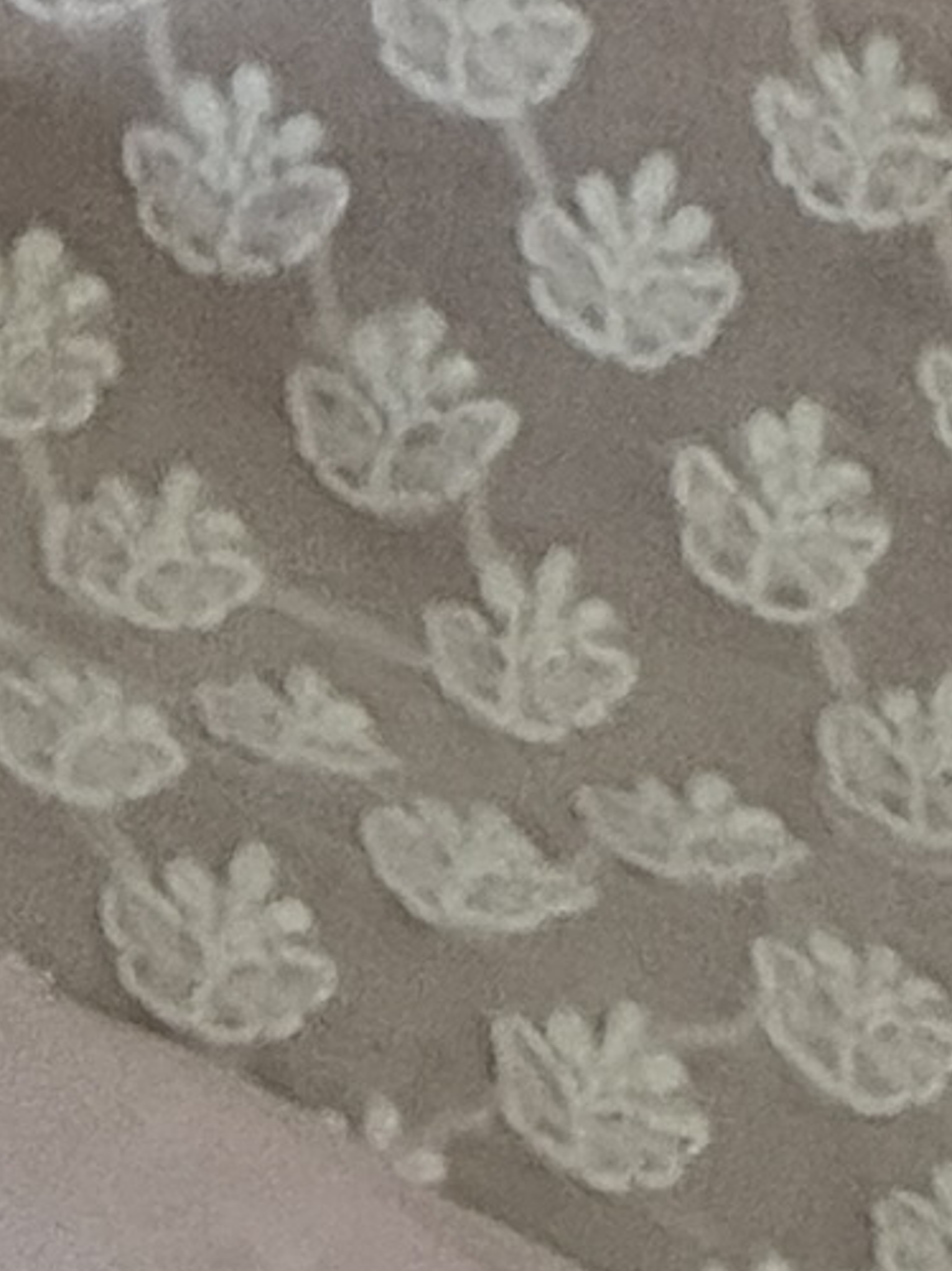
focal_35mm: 721
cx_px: 1005
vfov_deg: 2.7
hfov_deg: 2.1
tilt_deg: -52.9
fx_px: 26450
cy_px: 3640
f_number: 2.8
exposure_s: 1/60
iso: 640
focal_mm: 15.66
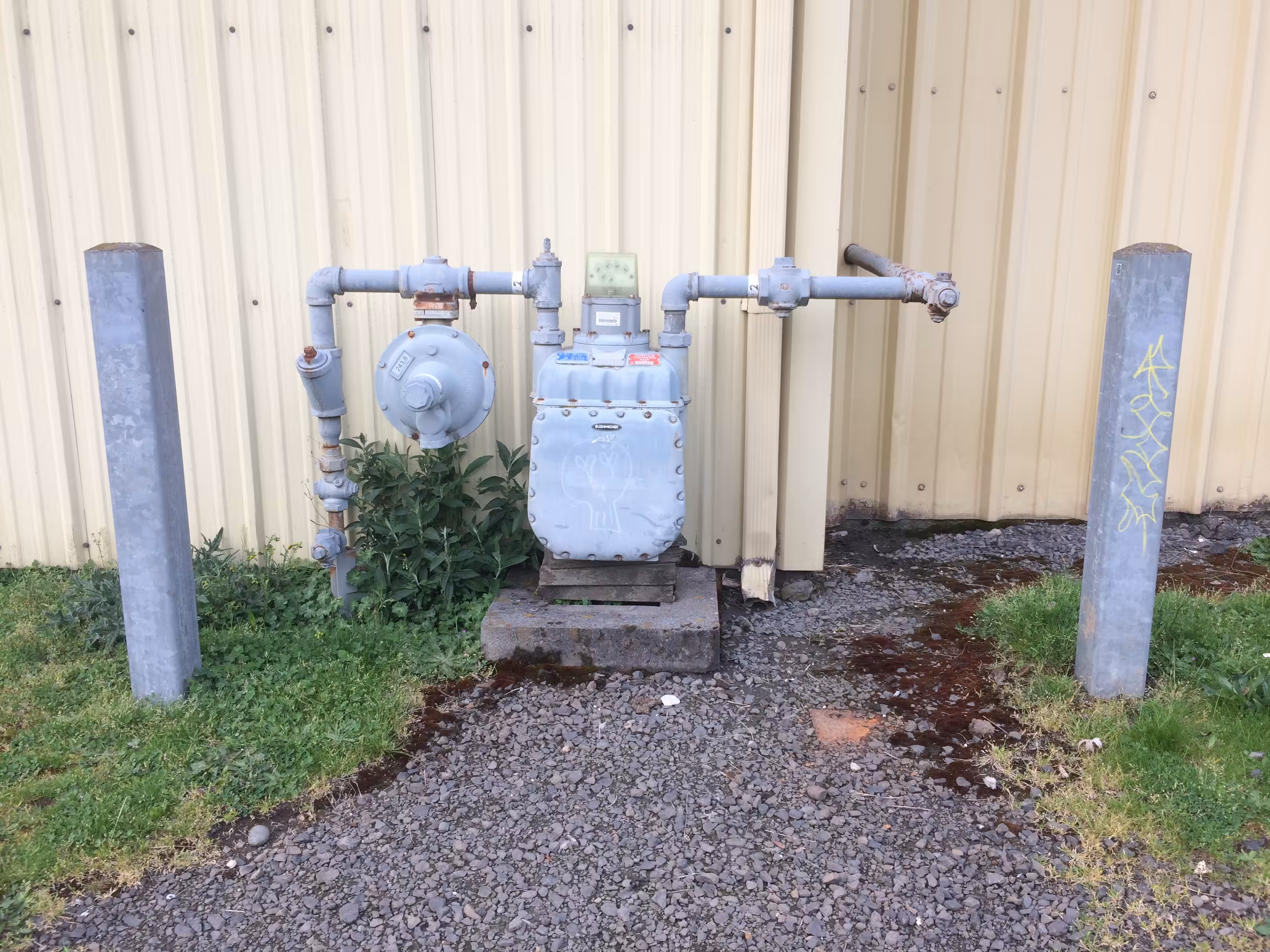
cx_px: 635
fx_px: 1064
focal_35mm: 29
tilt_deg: -15.7
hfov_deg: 61.7
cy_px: 476
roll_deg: +1.0
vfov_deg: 48.2
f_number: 2.2
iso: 32
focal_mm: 4.15
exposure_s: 1/215
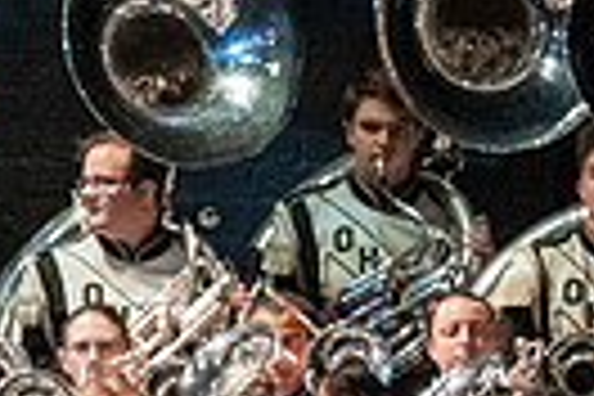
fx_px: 13562
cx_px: -342
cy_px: 788
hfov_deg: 2.5
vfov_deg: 1.7
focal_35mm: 822
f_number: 4
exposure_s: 1/500
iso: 4000
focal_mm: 125
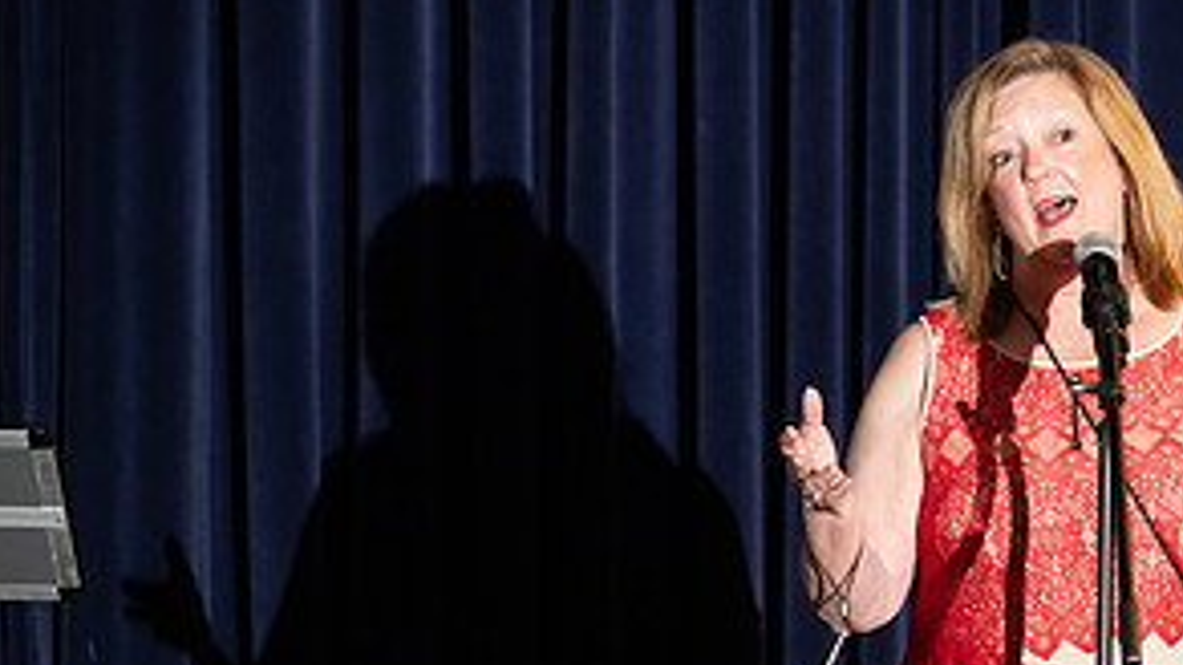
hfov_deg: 6.9
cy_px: 537
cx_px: 1025
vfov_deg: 3.9
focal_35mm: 312
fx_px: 9783
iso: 2500
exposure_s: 1/200
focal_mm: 150
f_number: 4.5
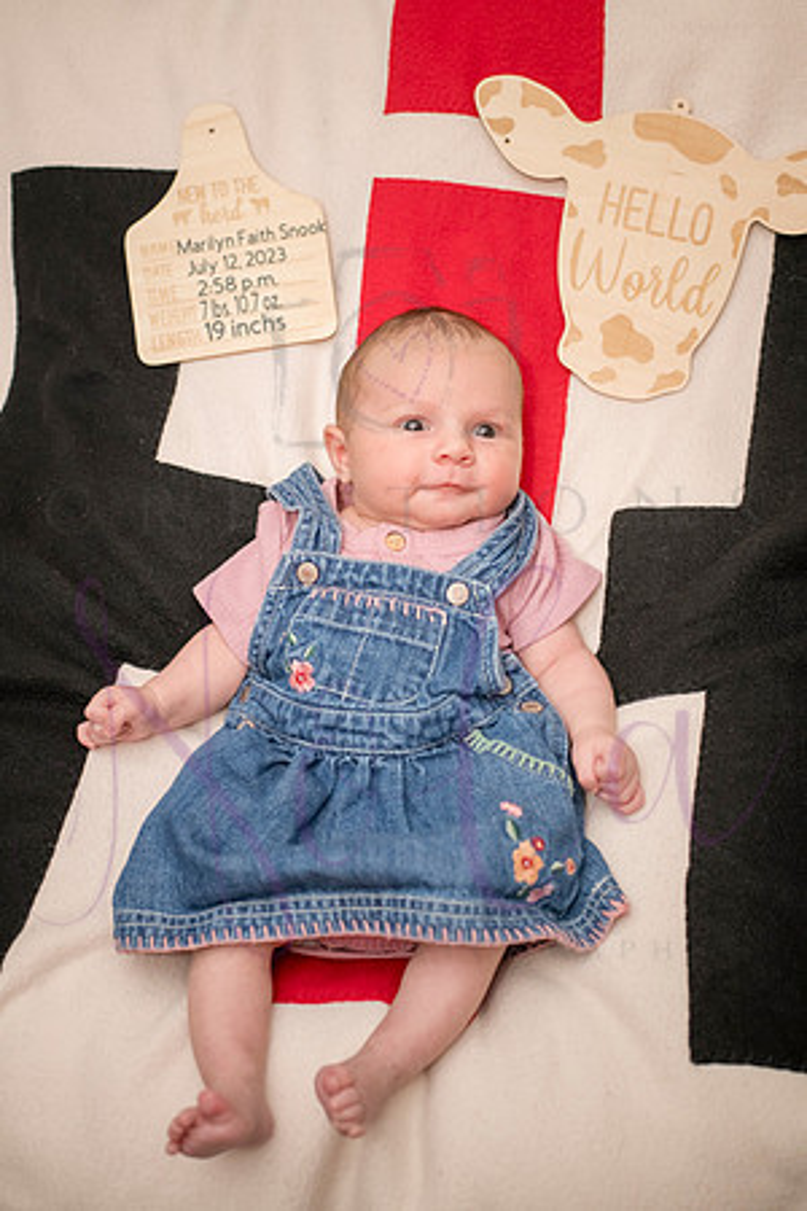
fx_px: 1681
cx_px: 404
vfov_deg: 39.6
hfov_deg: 27.0
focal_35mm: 50
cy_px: 606
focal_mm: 50
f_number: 4
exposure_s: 1/250
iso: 800
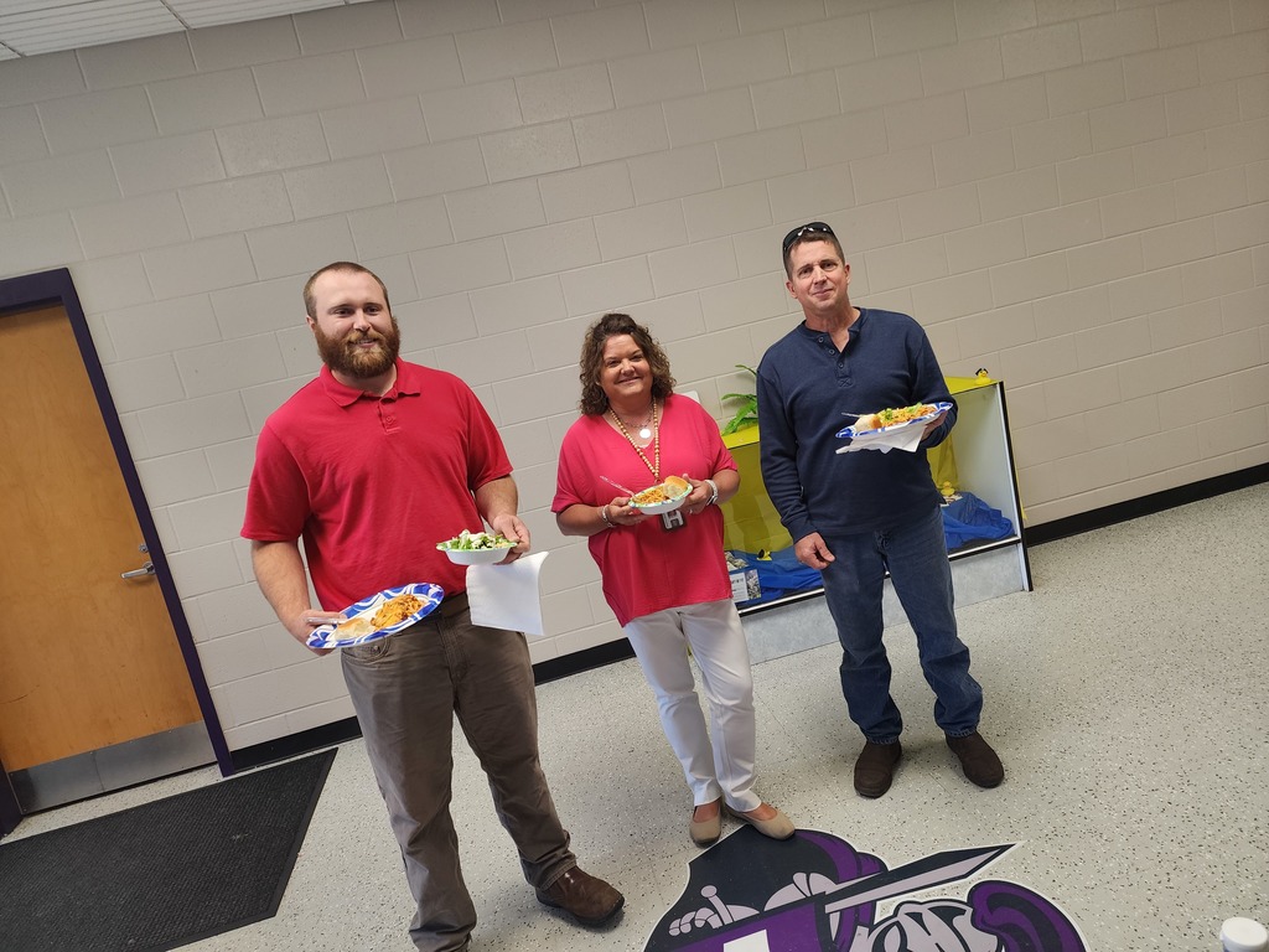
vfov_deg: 58.9
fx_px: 843
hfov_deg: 73.9
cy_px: 476
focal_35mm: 23
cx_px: 634
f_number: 1.8
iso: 125
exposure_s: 1/120
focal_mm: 6.4
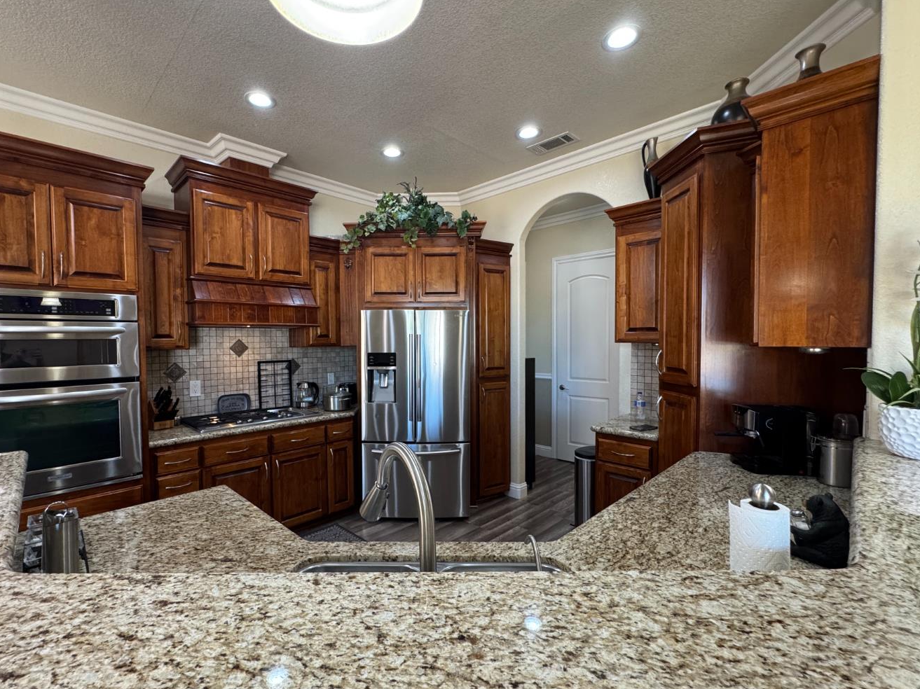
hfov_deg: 94.3
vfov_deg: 78.1
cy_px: 357
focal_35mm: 16
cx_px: 422
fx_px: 425
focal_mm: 2.22
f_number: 2.2
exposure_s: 1/120
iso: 320
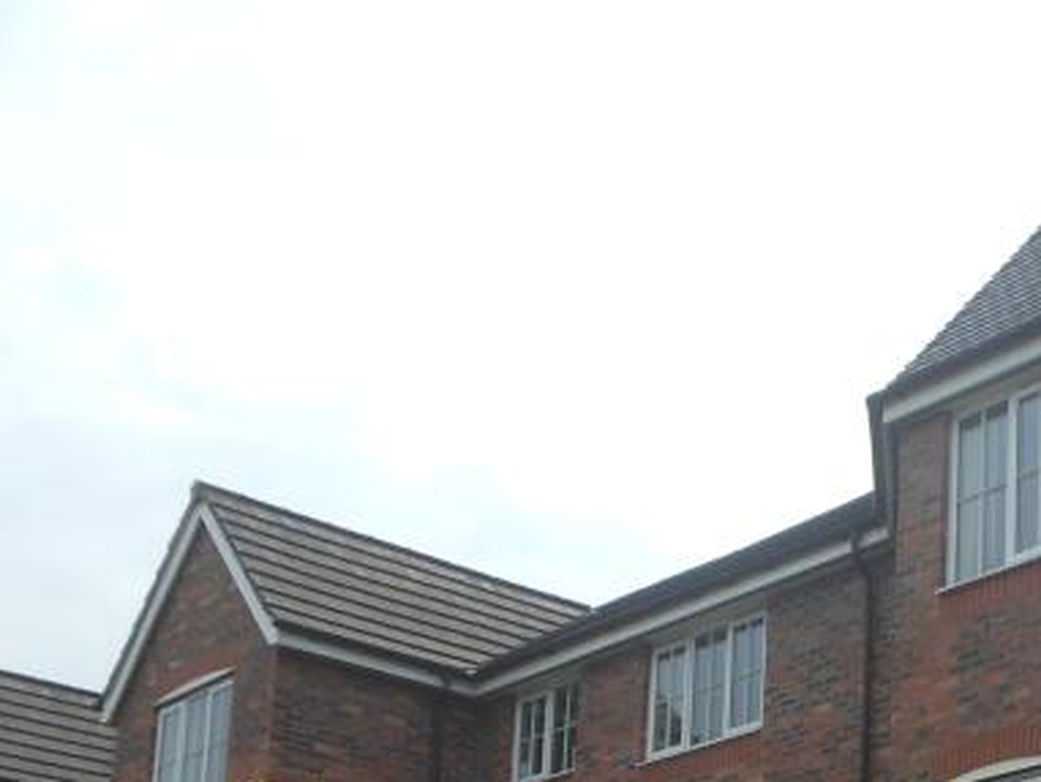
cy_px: 902
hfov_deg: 27.5
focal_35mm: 67
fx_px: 2016
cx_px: 1000
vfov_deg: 20.7
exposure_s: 1/1250
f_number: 3.2
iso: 80
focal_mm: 4.5
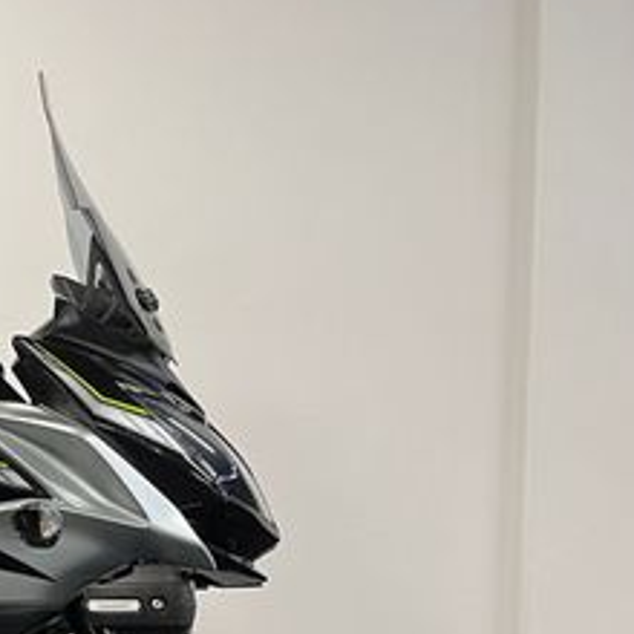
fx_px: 1388
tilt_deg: -1.6
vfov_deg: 25.0
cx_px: -210
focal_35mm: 67
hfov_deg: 22.7
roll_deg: -0.2
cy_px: 565
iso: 80
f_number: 1.6
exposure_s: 1/50
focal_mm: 5.1
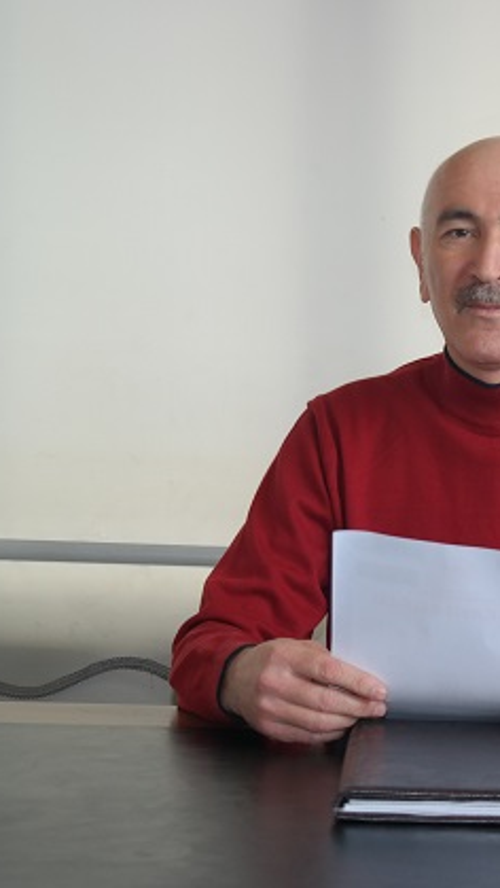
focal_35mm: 73
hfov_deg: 16.3
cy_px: 442
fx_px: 1719
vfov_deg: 29.0
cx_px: 474
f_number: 4.5
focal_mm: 30
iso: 200
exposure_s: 1/30
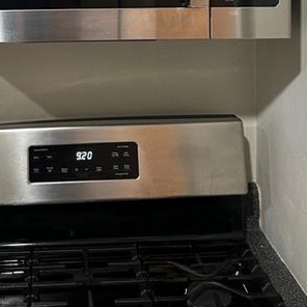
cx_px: 77
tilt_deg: -3.1
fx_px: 552
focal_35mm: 55
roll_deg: +0.0
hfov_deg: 30.6
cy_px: -44
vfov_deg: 27.9
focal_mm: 6.86
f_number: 1.78
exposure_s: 1/60
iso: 200
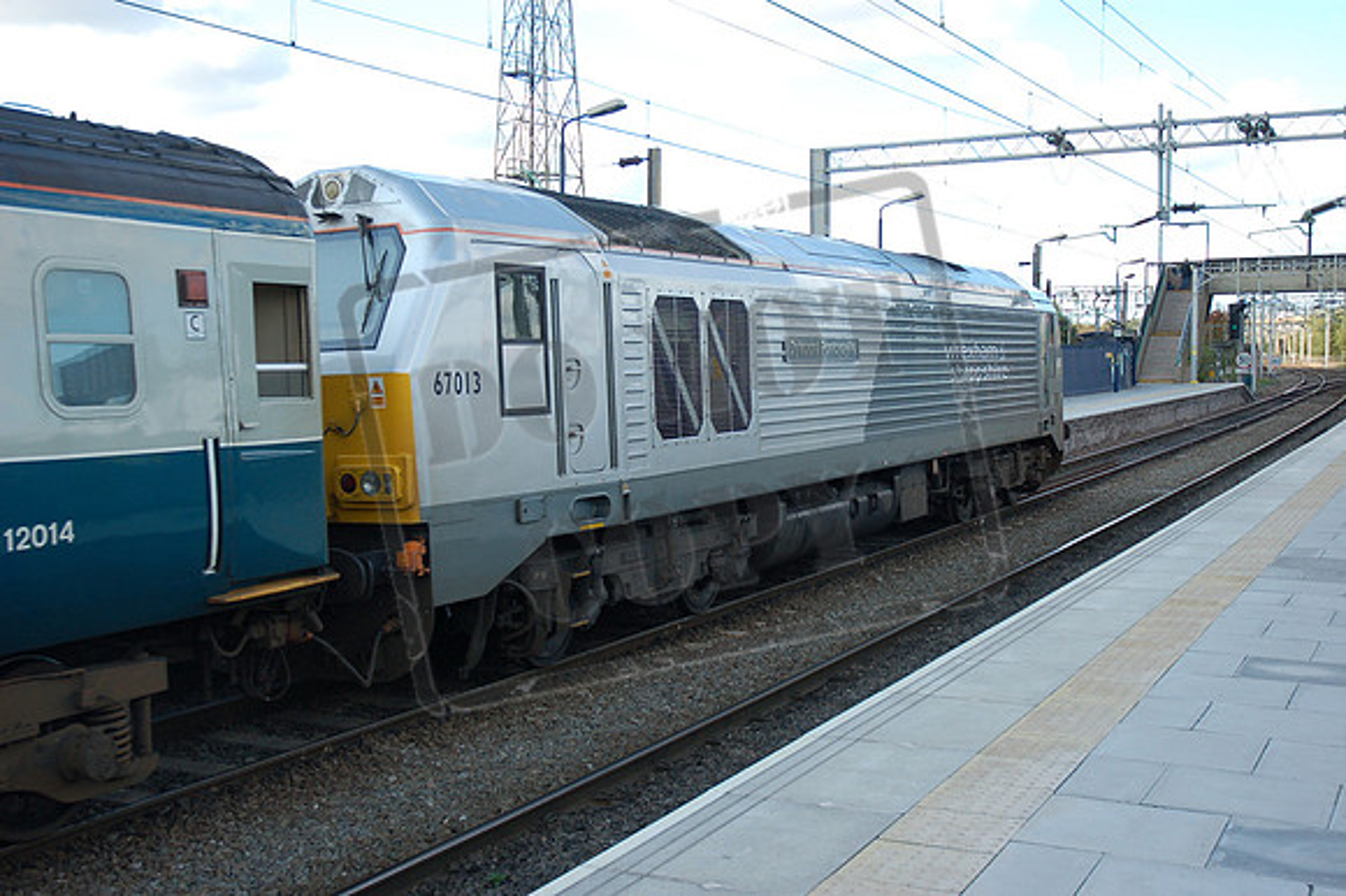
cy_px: 448
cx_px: 673
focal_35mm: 44
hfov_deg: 45.0
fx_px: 1625
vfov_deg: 30.8
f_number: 4
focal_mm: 29
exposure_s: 1/640
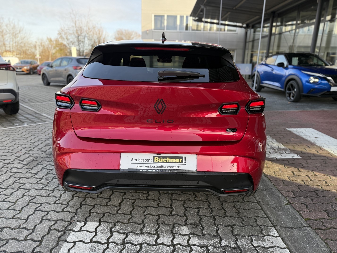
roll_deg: -2.3
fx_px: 234
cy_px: 126
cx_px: 168
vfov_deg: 56.8
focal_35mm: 24
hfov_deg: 71.6
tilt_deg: -15.9
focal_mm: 6.76
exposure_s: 1/433
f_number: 1.78
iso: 100
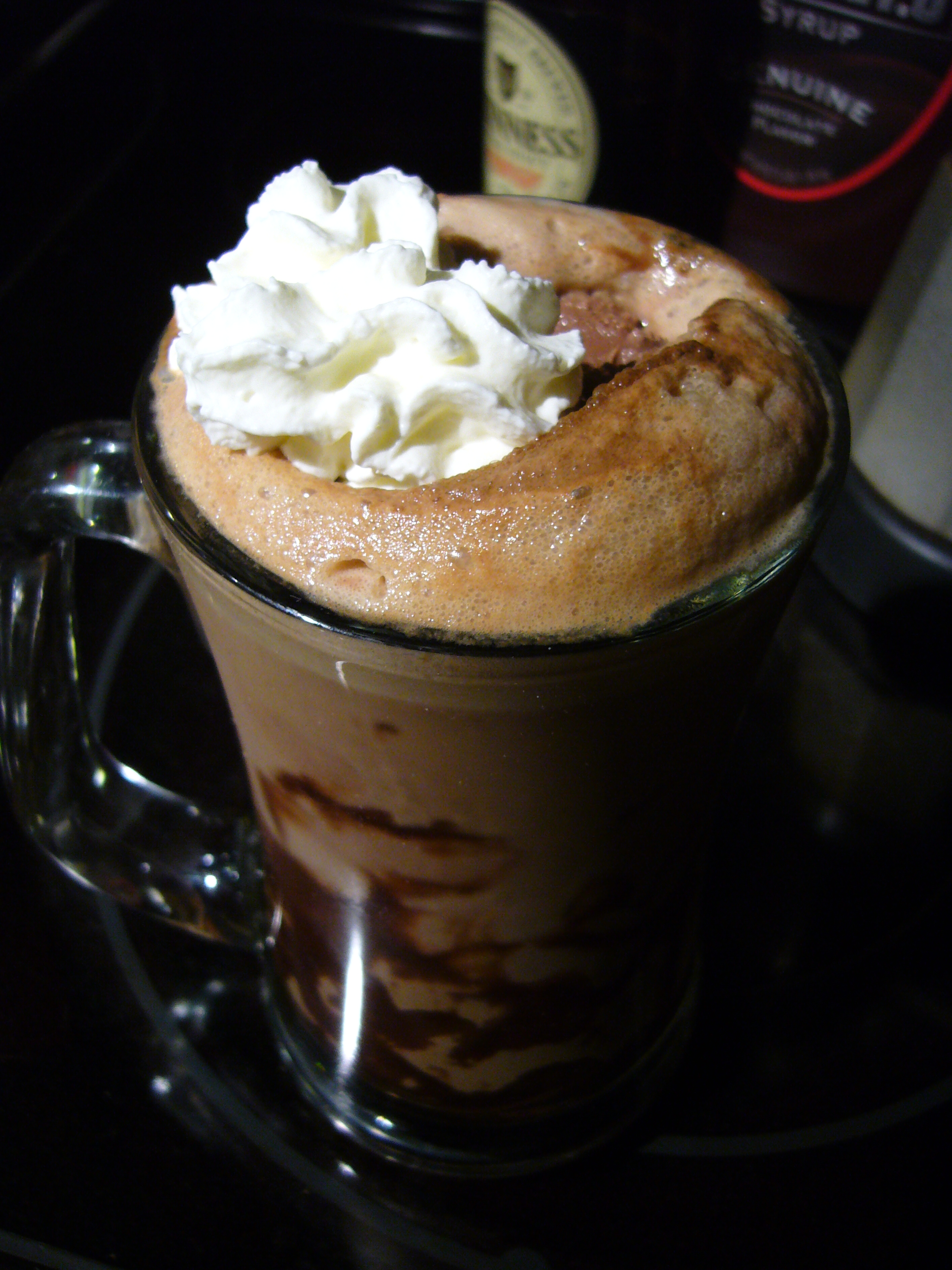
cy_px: 635
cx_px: 476
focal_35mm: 35
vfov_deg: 52.6
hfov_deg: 40.7
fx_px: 1283
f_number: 2.8
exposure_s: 1/15
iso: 200
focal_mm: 5.8
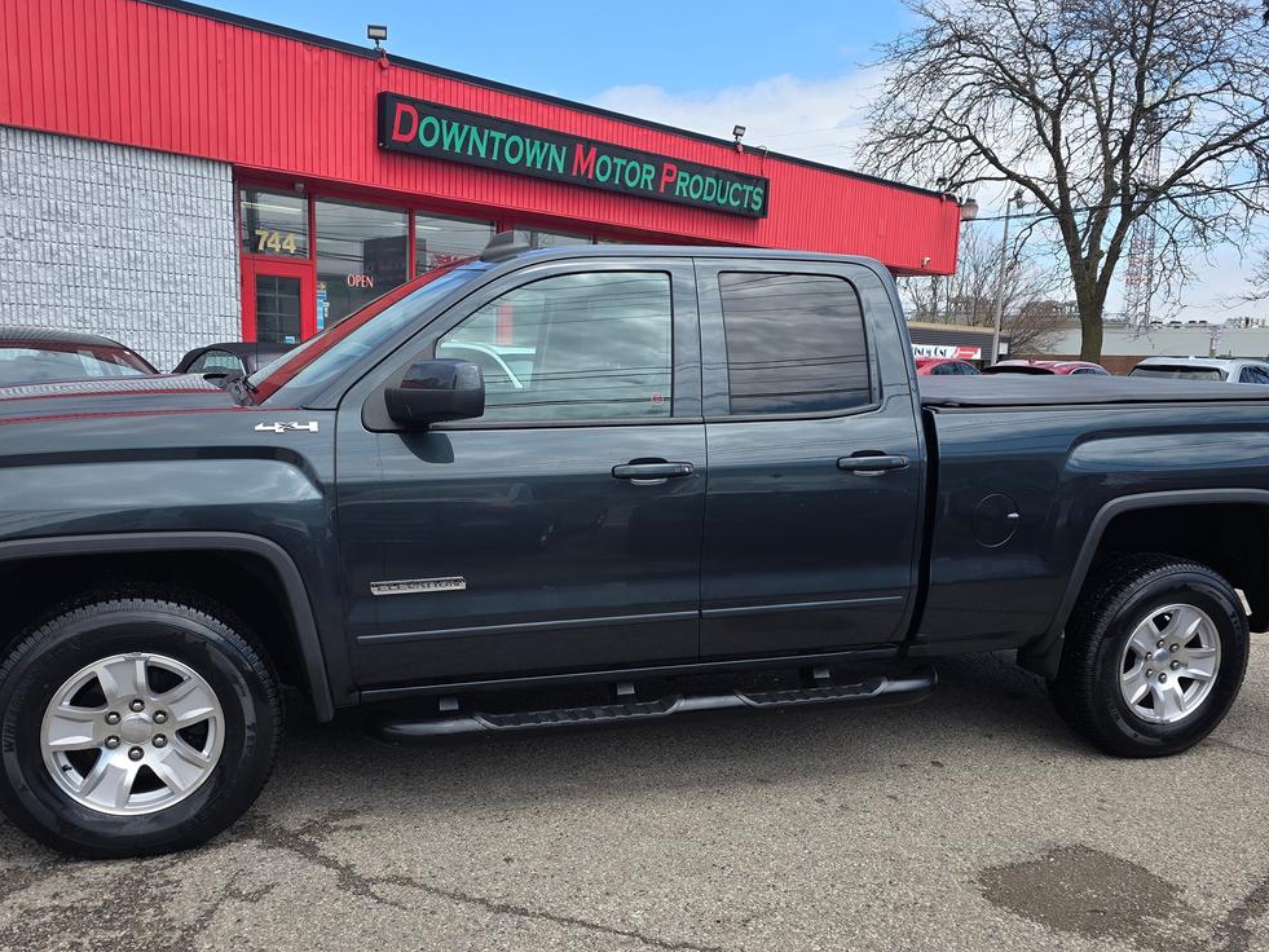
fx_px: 1100
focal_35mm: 30
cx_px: 589
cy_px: 570
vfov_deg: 46.5
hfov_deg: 59.9
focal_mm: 6.3
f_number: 1.7
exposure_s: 1/3972
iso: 80
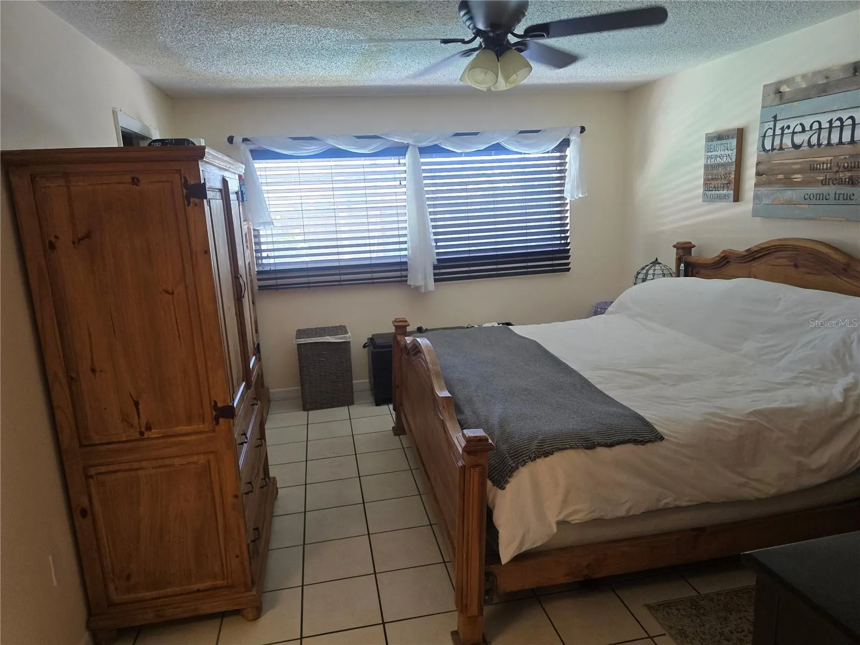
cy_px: 322
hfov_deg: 73.9
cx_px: 430
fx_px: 571
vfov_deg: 58.9
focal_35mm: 23
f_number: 1.7
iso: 320
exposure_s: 1/120
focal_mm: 6.3
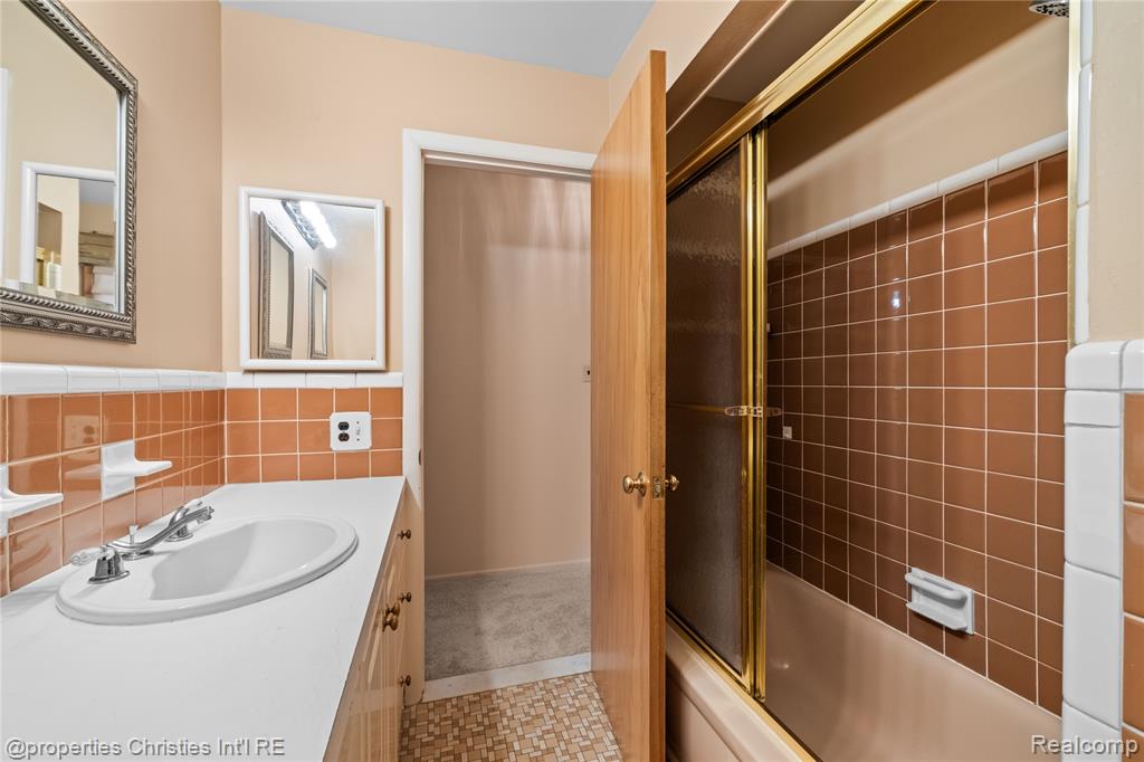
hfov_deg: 100.4
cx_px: 572
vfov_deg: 77.3
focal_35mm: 15
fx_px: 476
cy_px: 381
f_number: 5.6
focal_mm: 10
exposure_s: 1/2
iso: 640
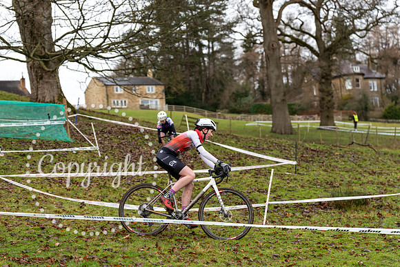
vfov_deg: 18.0
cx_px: 200
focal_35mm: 76
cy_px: 134
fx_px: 845
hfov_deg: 26.6
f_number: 3.2
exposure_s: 1/1000
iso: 640
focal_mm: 76
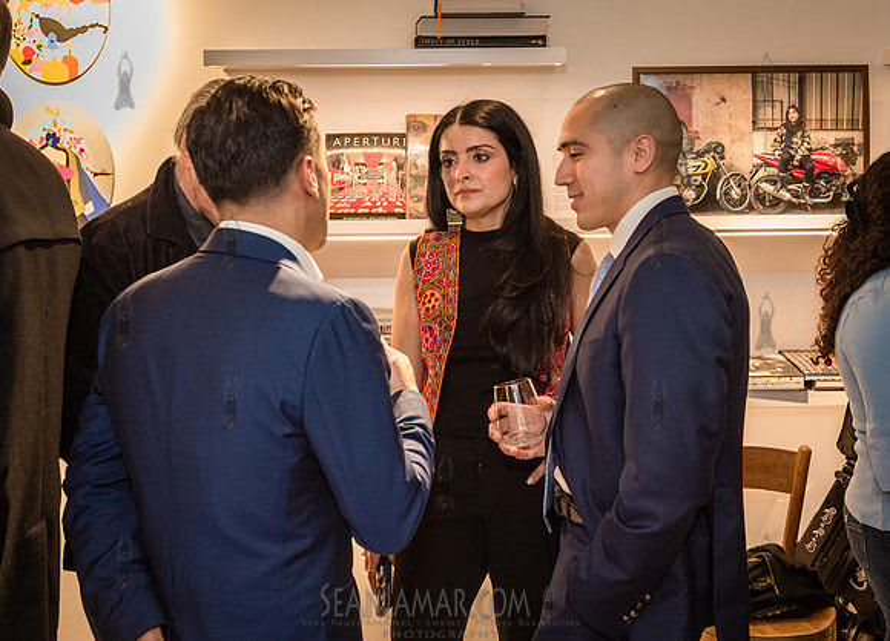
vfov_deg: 27.7
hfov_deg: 37.9
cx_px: 467
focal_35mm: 51
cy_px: 268
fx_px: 1298
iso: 1600
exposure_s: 1/250
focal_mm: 38
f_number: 4
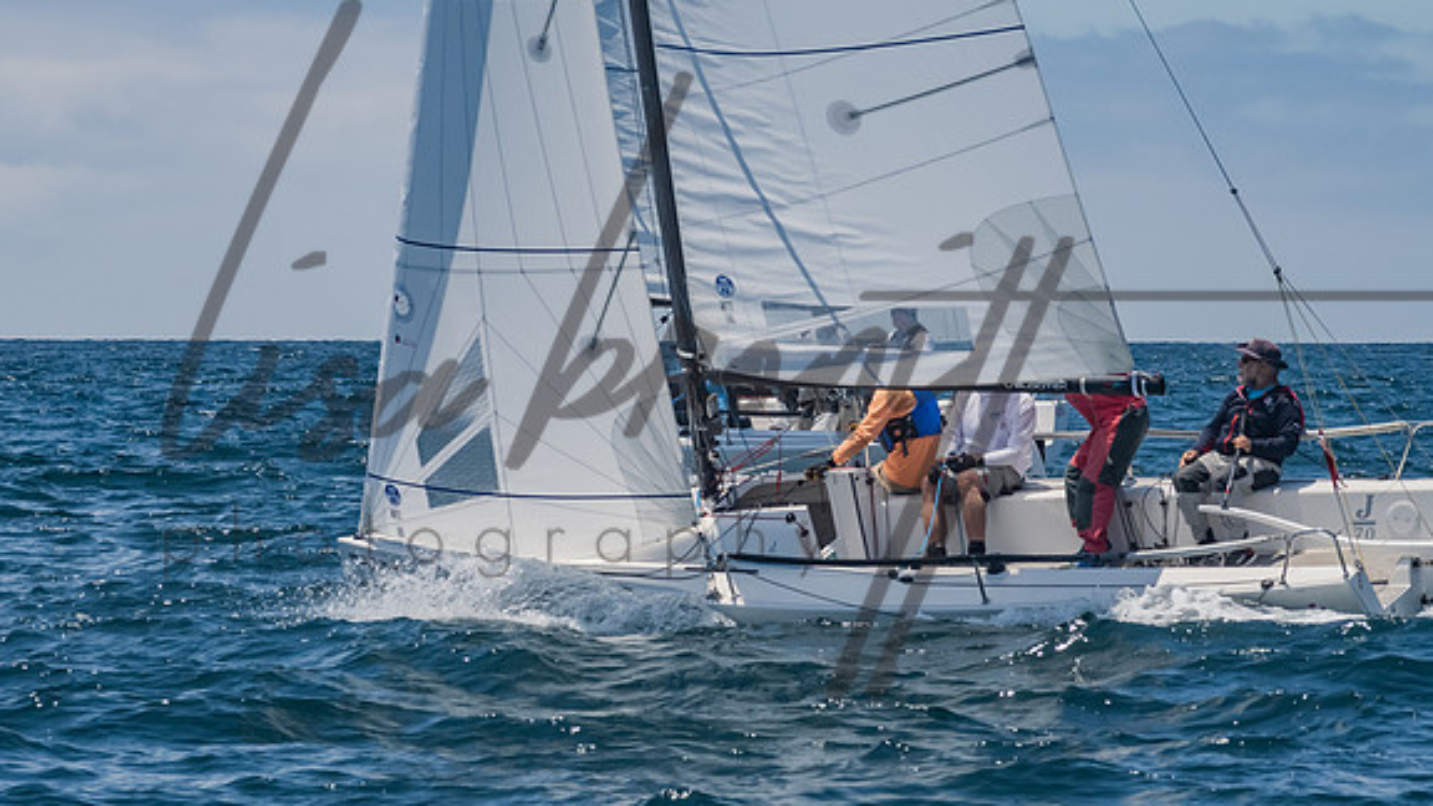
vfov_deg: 4.7
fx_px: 9841
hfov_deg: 8.3
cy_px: 353
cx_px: 707
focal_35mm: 259
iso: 640
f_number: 14
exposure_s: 1/1600
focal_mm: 160
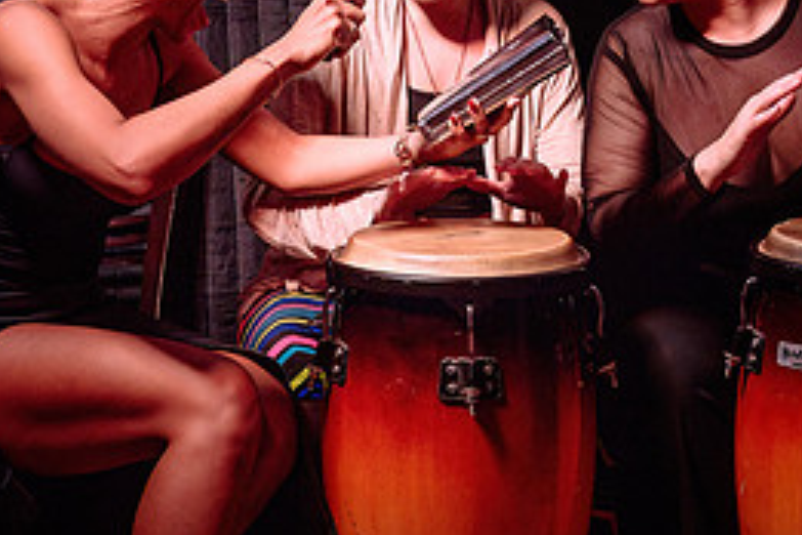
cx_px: 439
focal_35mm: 97
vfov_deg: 14.1
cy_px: 263
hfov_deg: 21.0
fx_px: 2161
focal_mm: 40
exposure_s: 1/125
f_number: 3.5
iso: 500
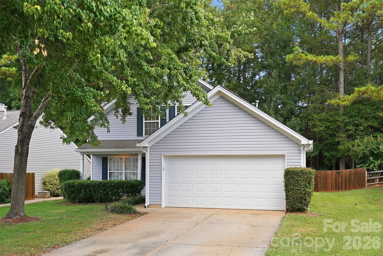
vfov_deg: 37.8
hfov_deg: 54.4
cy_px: 128
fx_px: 372
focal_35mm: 35
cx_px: 192
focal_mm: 35
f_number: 4
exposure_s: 1/160
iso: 100
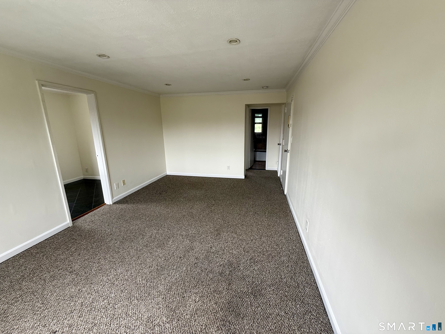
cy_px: 167
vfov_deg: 85.7
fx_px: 180
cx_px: 222
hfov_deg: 102.1
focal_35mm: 14
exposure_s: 1/99
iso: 80
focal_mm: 2.22
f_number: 2.2
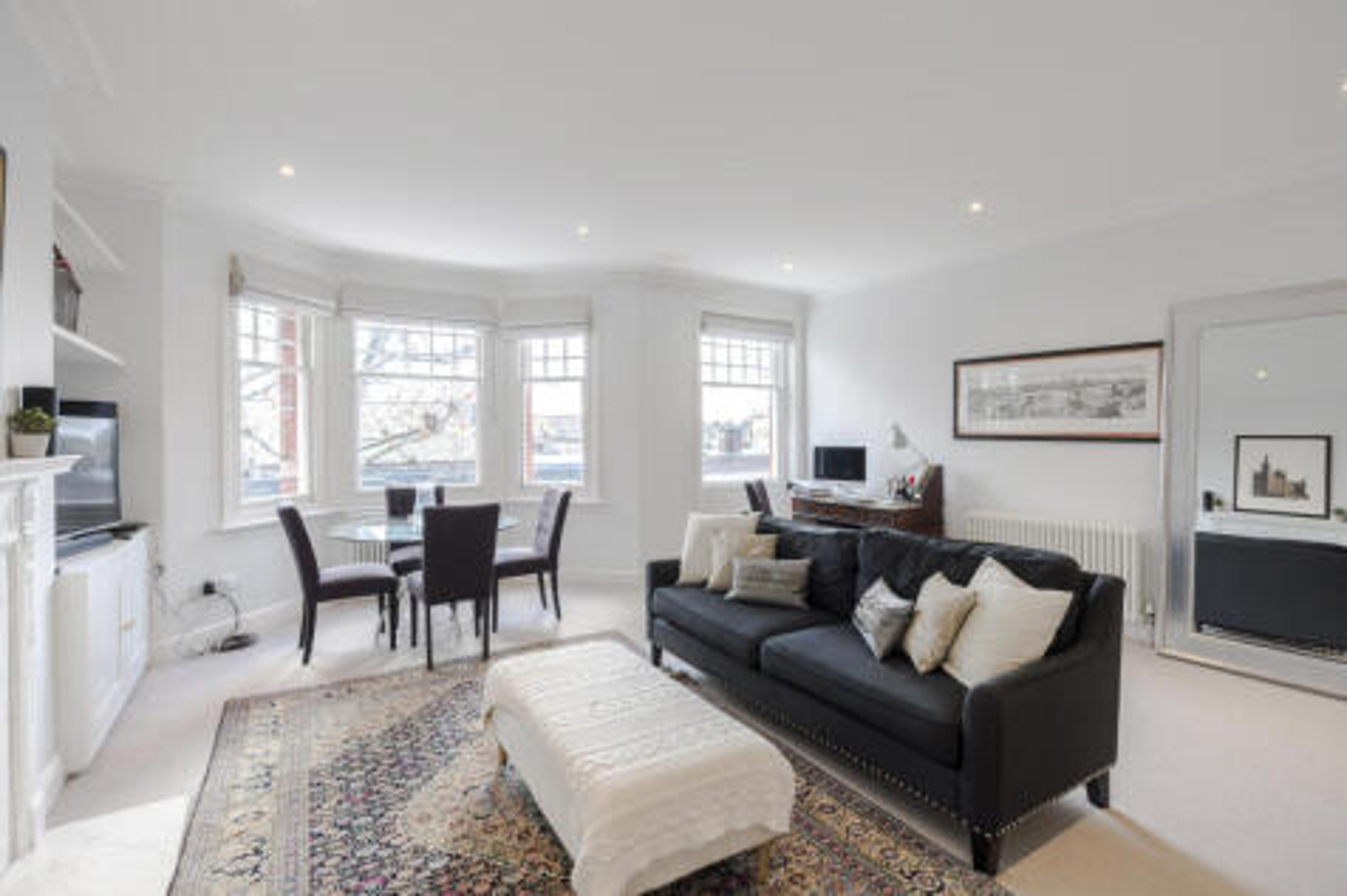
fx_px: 598
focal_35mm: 16
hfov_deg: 96.8
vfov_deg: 73.7
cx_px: 674
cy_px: 448
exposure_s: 1/4
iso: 200
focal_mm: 16
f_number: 11
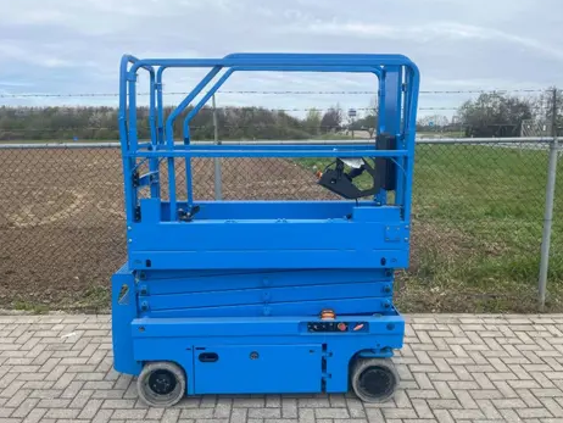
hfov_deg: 65.3
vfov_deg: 51.4
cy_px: 208
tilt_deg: -9.7
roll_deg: +0.8
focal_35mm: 27
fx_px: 439
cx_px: 273
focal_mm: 5.1
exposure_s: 1/2222
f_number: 1.6
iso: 50
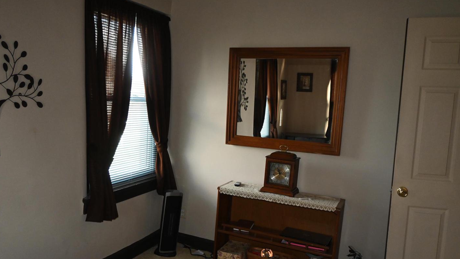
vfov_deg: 37.4
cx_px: 227
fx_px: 381
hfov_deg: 62.2
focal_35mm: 31
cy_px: 153
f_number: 3.8
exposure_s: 1/60
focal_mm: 19.5
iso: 1800
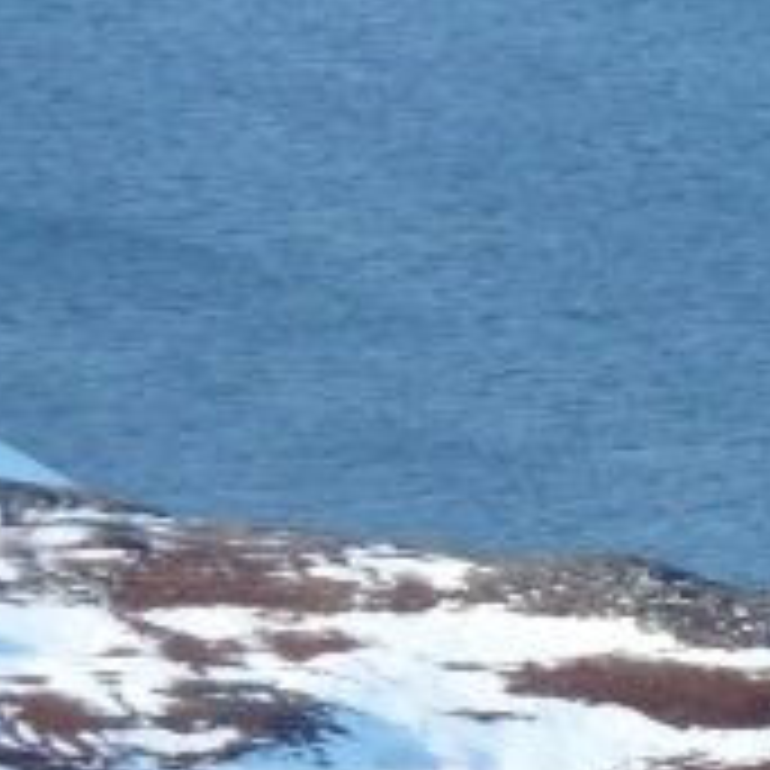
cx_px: 1729
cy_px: 914
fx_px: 20435
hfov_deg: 2.1
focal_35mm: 812
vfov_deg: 2.2
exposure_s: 1/500
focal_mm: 32.1
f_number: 4.5
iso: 160
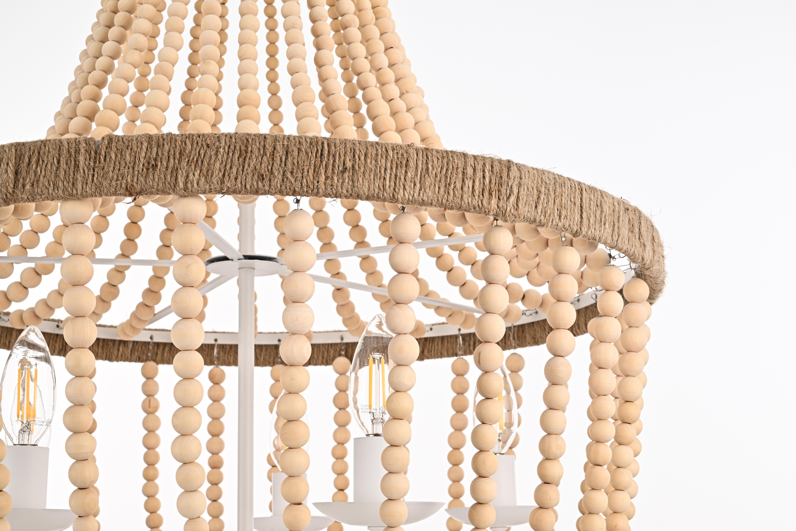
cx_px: 398
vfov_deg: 23.0
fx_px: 1304
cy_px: 266
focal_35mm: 59
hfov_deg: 33.9
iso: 125
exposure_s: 1/100
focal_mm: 59
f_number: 22
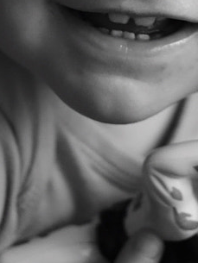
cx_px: 99
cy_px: -155
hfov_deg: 5.6
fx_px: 2016
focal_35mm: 265
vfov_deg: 7.3
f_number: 1.8
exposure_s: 1/1250
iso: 640
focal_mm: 35
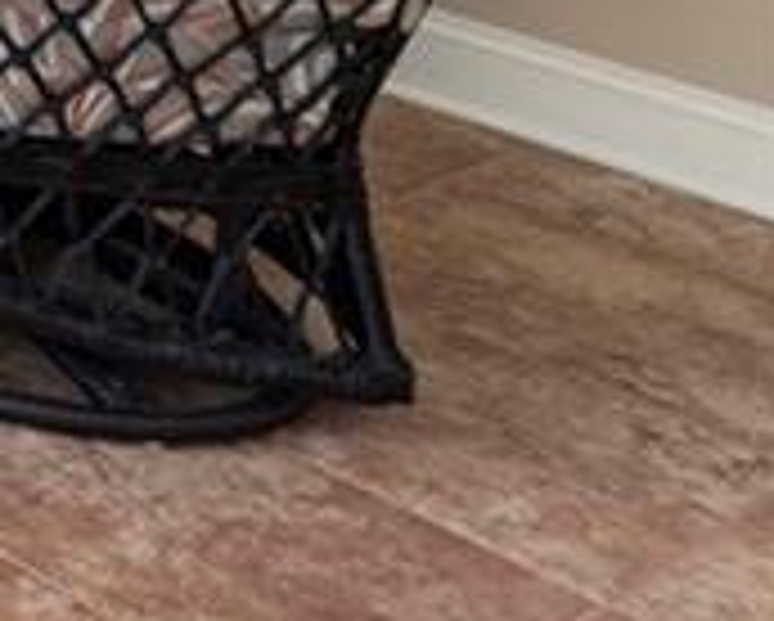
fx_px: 1789
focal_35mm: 78
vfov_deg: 14.5
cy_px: -783
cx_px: -1512
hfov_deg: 11.8
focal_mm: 14
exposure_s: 1/40
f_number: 8
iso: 400
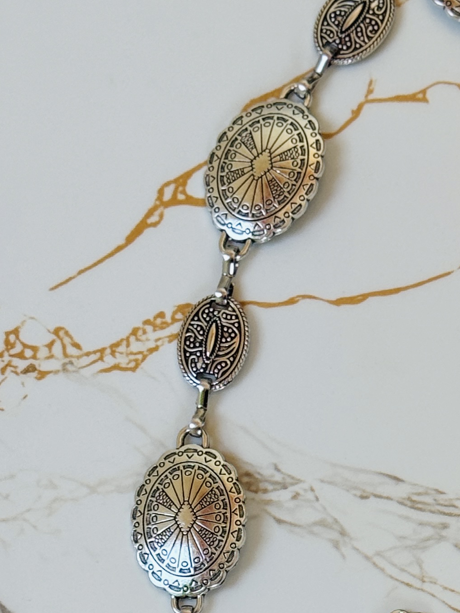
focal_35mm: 143
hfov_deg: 10.3
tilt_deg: -82.4
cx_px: 431
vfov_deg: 13.4
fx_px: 2533
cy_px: 768
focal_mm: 6.76
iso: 80
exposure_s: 1/121
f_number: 1.78
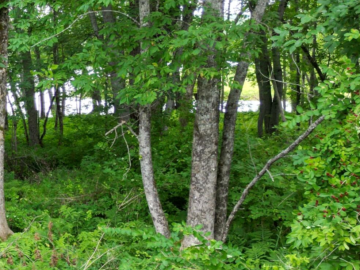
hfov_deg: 22.5
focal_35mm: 73
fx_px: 759
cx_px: -159
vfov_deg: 20.1
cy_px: 103
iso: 110
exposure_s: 1/200
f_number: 1.7
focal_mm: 6.72
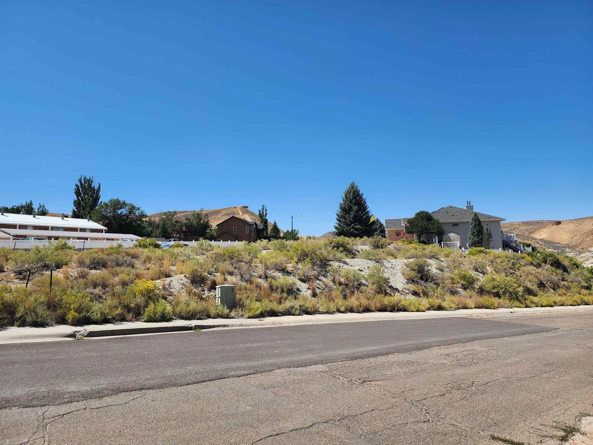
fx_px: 394
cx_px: 296
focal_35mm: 23
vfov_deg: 58.9
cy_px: 222
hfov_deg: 73.9
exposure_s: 1/1142
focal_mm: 6.4
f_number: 1.8
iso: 12
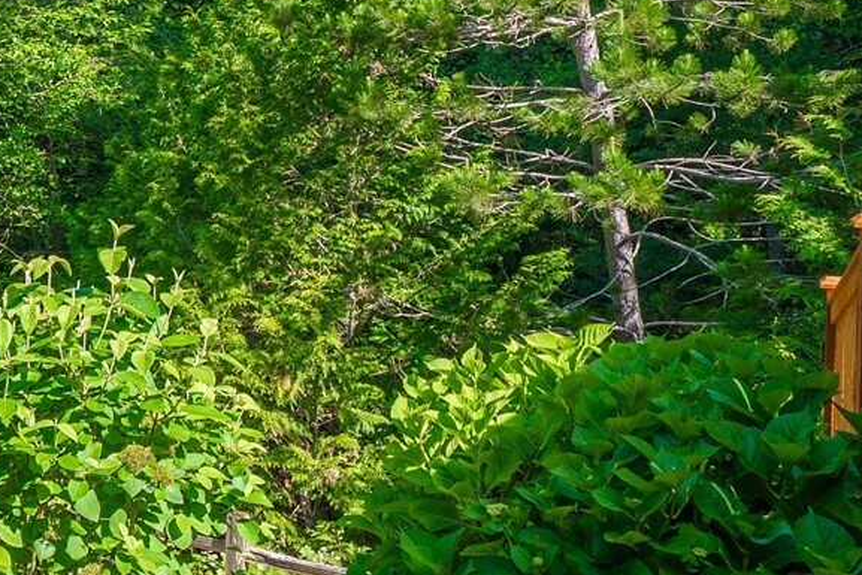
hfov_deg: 34.0
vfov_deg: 28.3
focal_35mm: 47
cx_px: -167
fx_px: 1126
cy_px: 154
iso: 80
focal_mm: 16
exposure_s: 1/60
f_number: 7.1
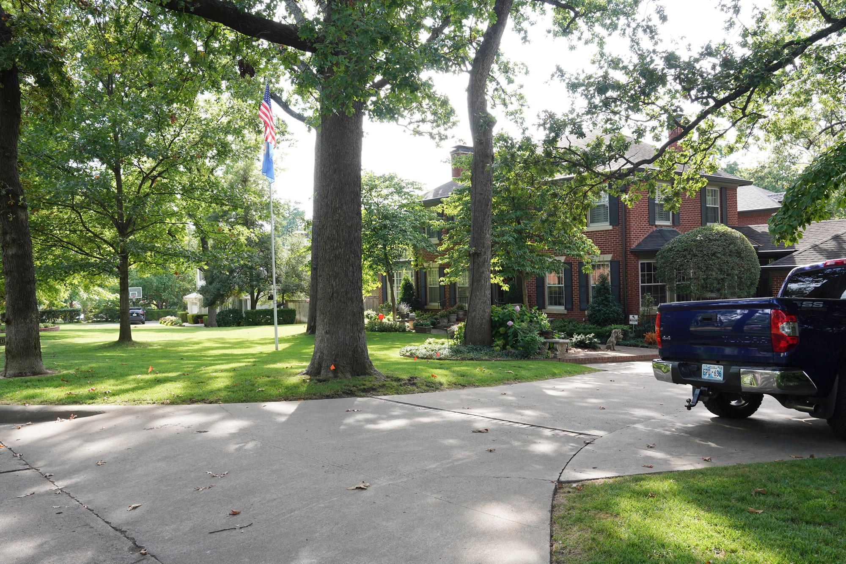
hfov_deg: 65.5
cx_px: 423
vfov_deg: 46.4
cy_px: 282
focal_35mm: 28
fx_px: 658
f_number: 9
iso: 400
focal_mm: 28
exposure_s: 1/100
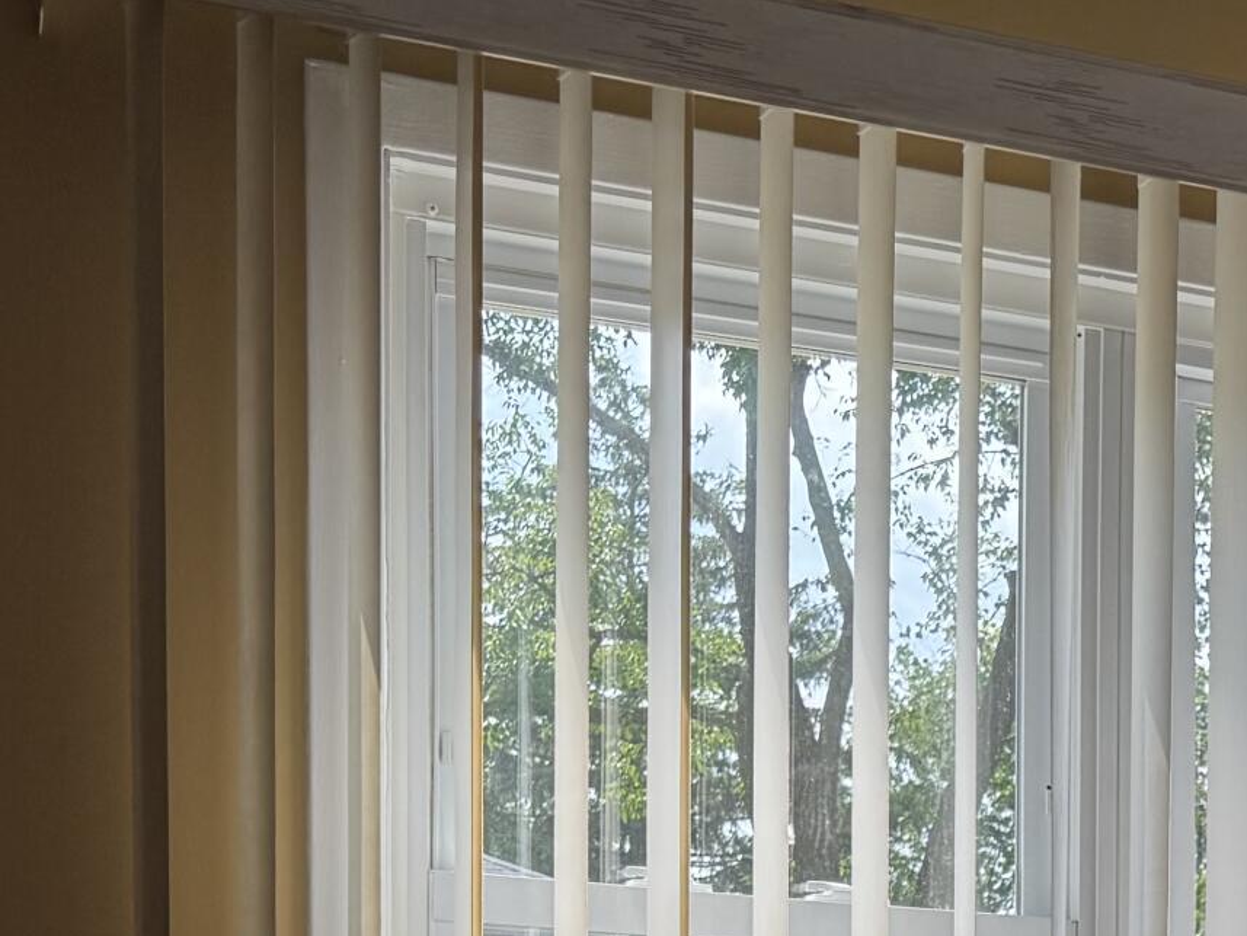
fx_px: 3026
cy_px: 1380
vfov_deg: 16.2
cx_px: 1833
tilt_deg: -5.9
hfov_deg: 20.2
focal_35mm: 84
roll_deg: -3.3
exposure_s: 1/1425
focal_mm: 6.76
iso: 80
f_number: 1.78
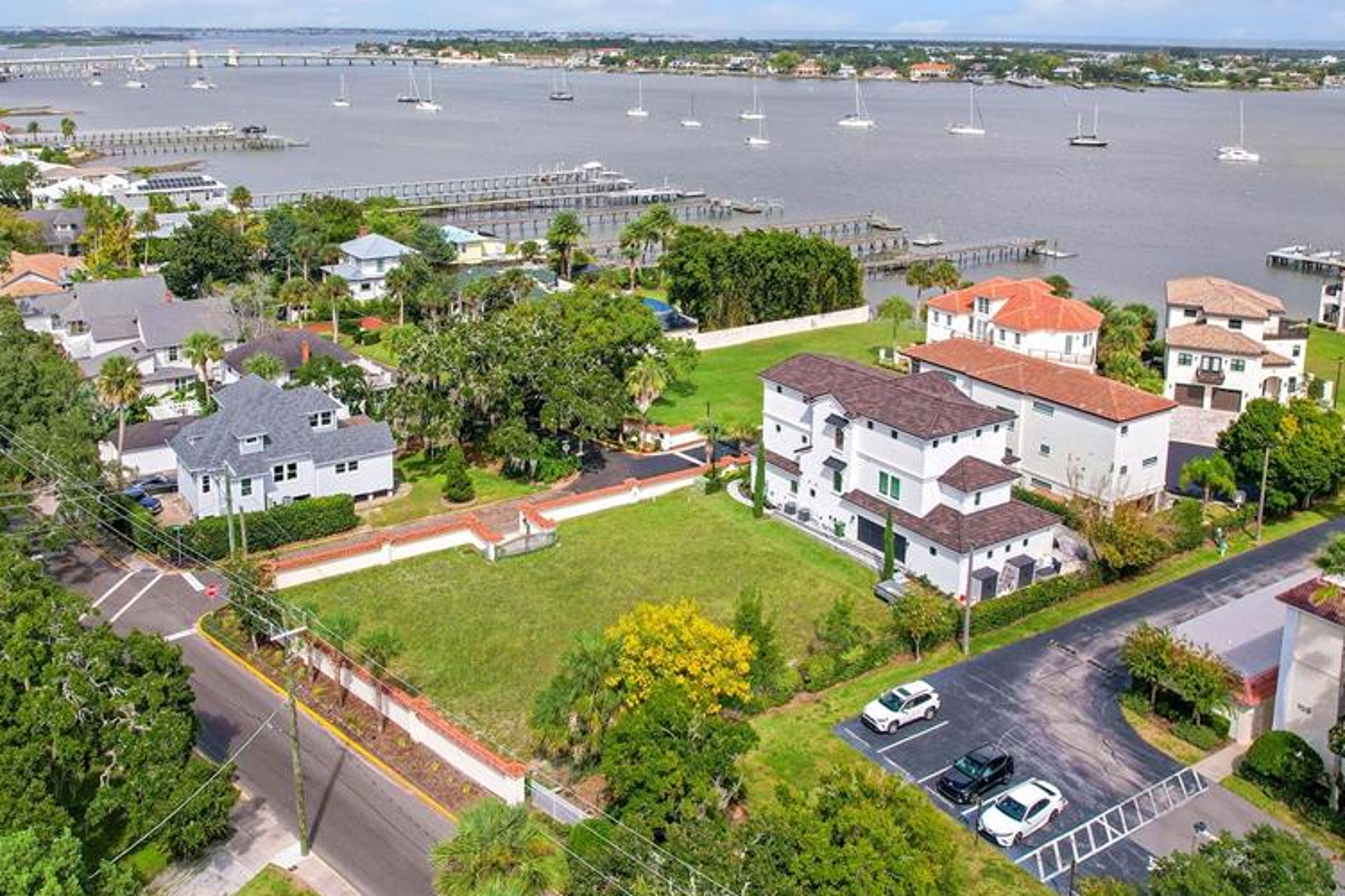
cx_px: 584
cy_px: 348
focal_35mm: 30
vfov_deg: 43.3
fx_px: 1120
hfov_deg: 61.7
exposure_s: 1/730
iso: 110
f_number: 2.8
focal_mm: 8.38
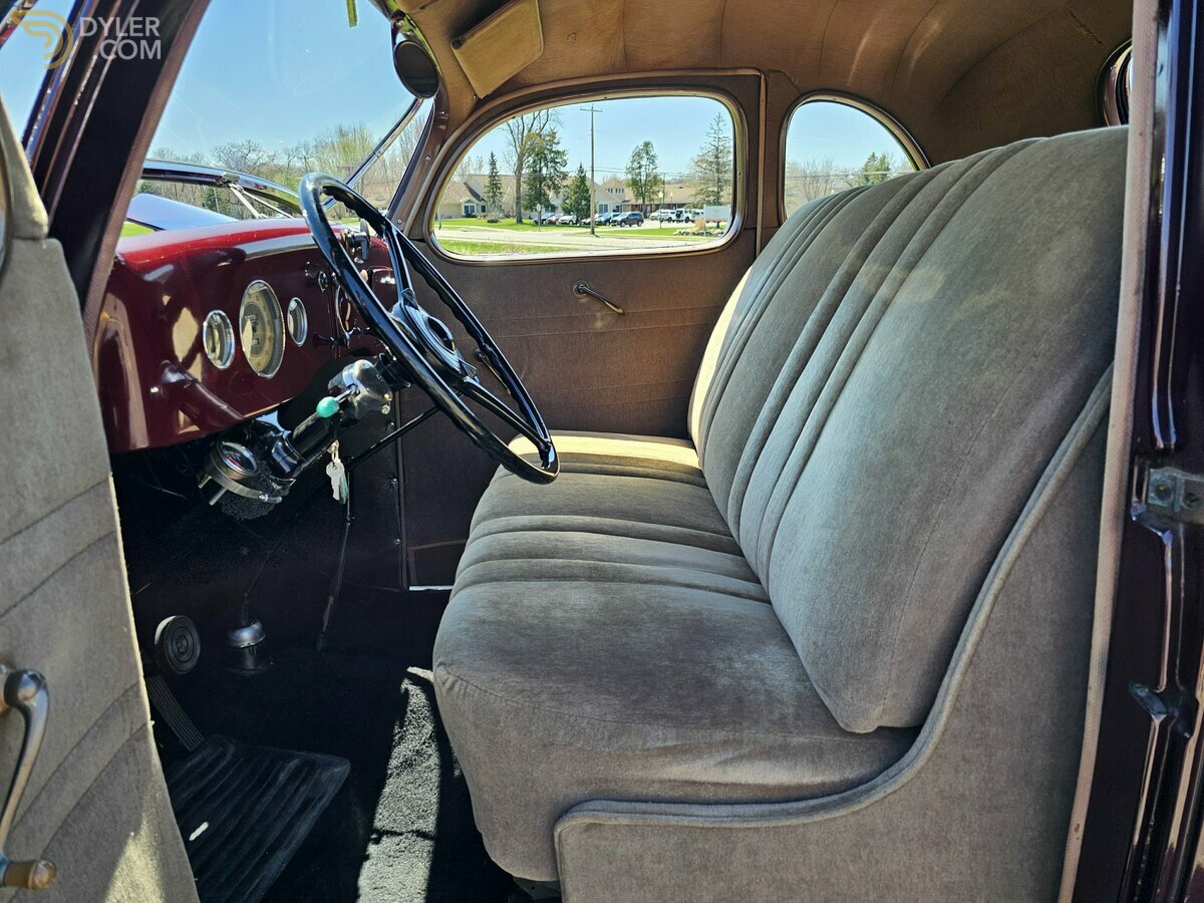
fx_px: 800
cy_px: 452
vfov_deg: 58.9
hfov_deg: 73.9
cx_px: 602
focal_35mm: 23
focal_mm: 6.3
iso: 10
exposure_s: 1/124
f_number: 1.7
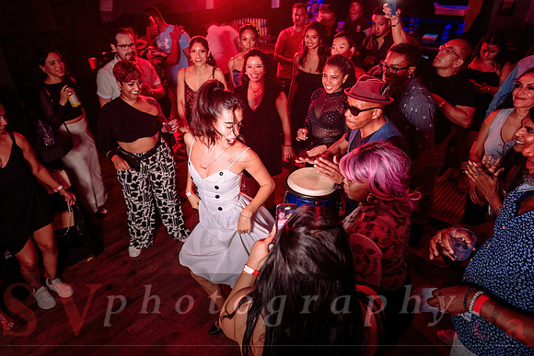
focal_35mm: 25
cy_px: 172
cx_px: 258
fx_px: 368
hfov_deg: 71.9
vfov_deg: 51.6
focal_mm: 24
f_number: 3.2
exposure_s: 1/40
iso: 800
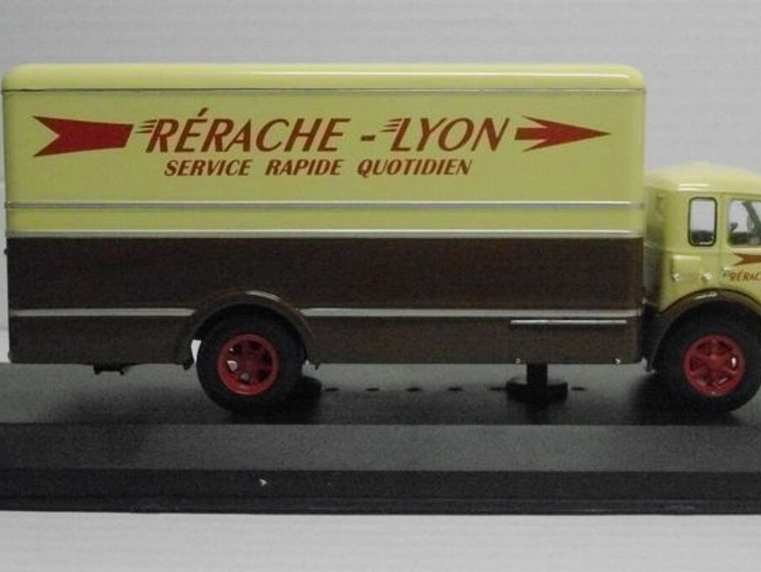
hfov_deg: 32.7
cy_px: 258
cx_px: 414
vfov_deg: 24.8
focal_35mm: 59
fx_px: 1297
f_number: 3.9
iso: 1600
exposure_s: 1/125
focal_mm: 9.5
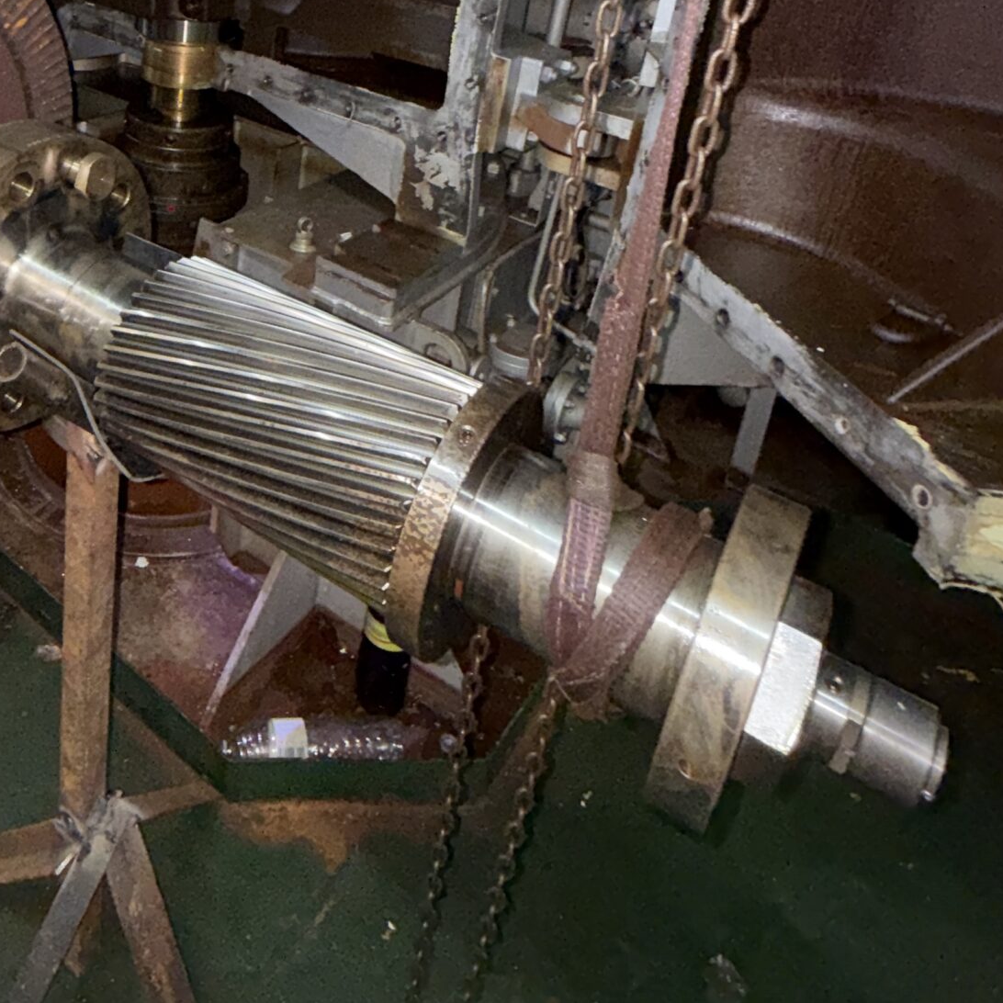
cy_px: 123
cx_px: 213
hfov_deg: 52.4
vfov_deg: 50.2
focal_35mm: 29
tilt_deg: -19.6
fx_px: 951
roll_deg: -5.2
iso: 320
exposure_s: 1/31
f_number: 2.2
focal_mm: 2.22
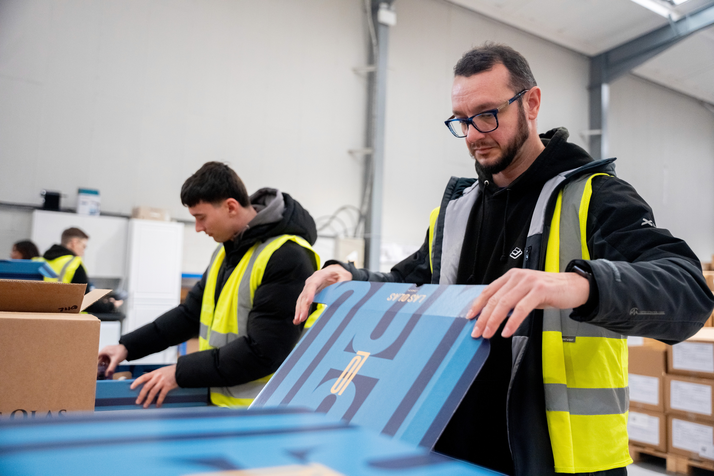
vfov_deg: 40.9
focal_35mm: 32
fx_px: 639
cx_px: 357
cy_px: 238
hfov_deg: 58.4
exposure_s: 1/100
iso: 3200
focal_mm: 32.2
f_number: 2.8
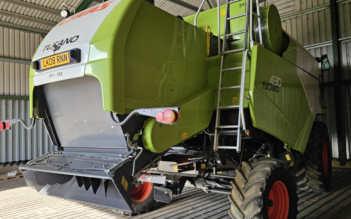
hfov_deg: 62.9
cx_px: 166
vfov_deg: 41.8
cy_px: 113
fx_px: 287
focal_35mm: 30
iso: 64
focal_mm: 5.4
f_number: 1.8
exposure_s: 1/180
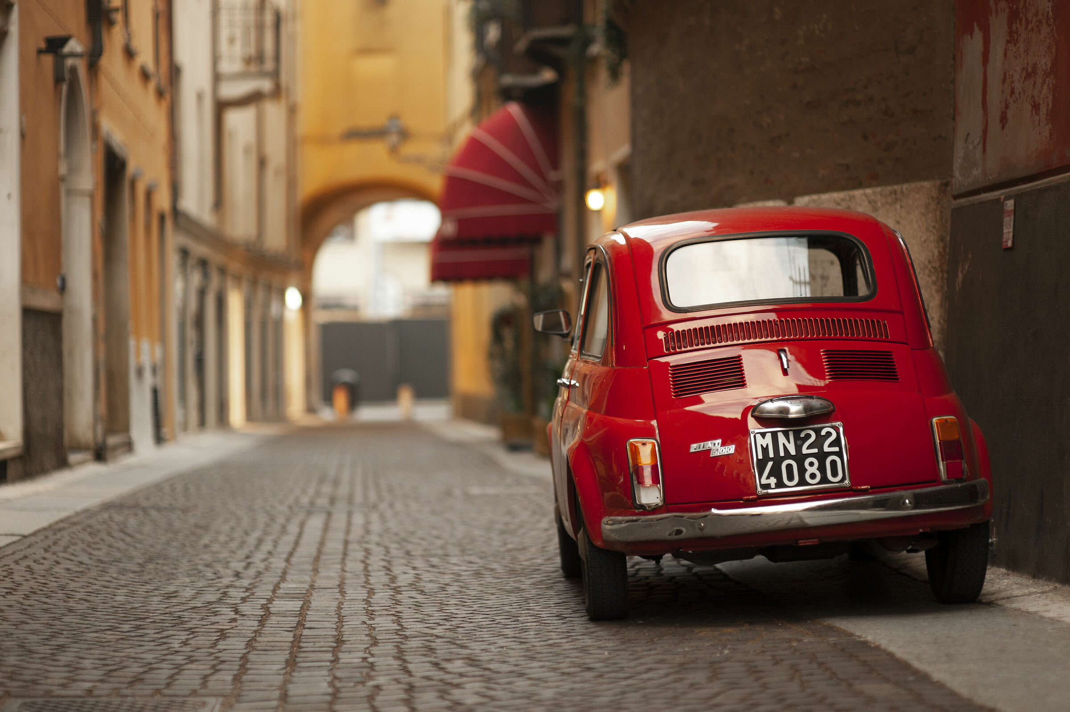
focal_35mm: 85
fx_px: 2525
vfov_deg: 16.1
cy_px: 356
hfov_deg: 23.9
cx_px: 535
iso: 400
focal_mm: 85
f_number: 1.6
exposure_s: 1/200
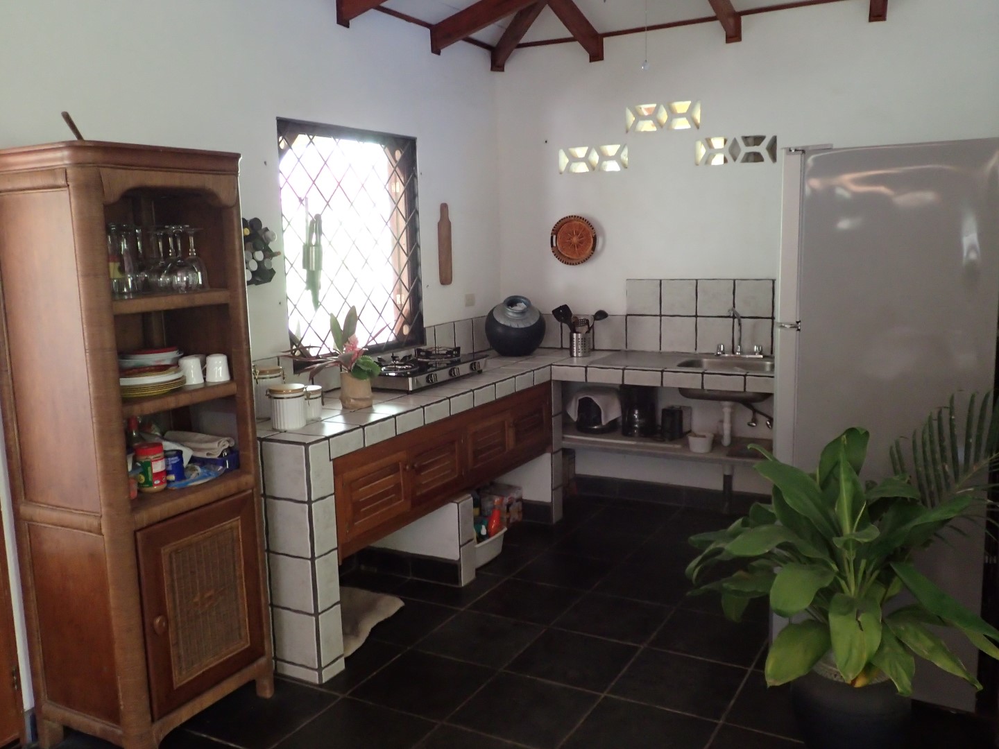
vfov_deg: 46.8
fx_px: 866
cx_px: 500
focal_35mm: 30
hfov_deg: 60.0
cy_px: 374
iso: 500
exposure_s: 1/30
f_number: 2.3
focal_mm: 5.5
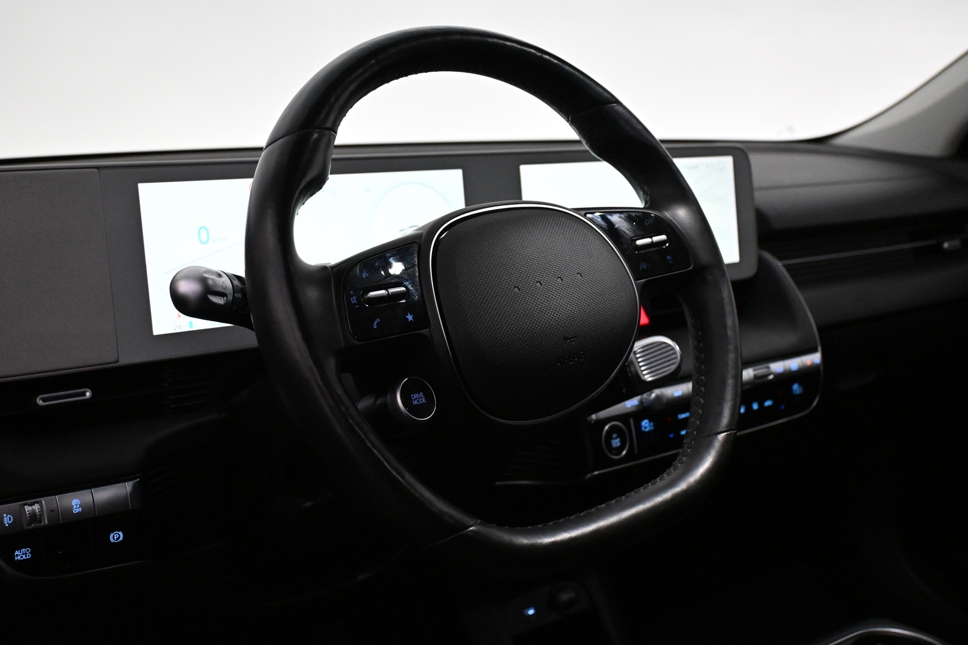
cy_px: 322
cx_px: 484
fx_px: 1129
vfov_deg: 31.9
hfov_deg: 46.4
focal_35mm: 42
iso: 4000
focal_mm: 28
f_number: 4.5
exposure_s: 1/160
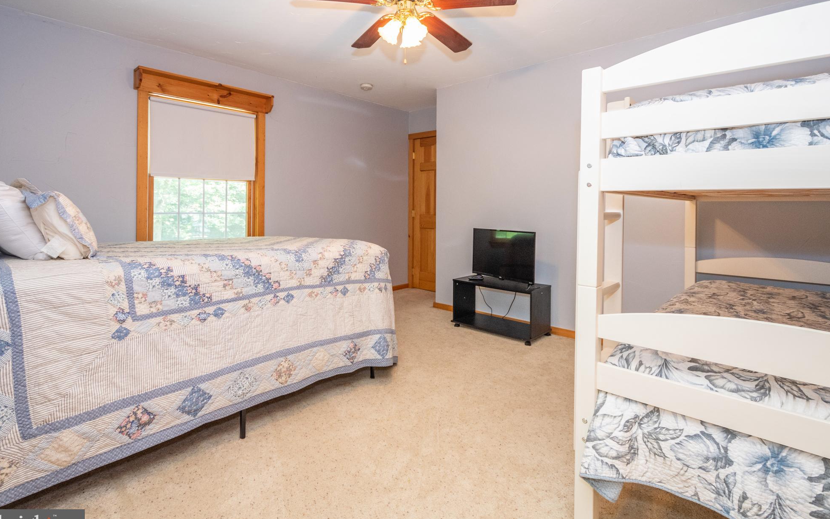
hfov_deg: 97.8
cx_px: 425
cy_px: 251
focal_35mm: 16
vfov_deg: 71.2
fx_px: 362
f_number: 3.5
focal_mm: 10
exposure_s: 1/50
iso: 800
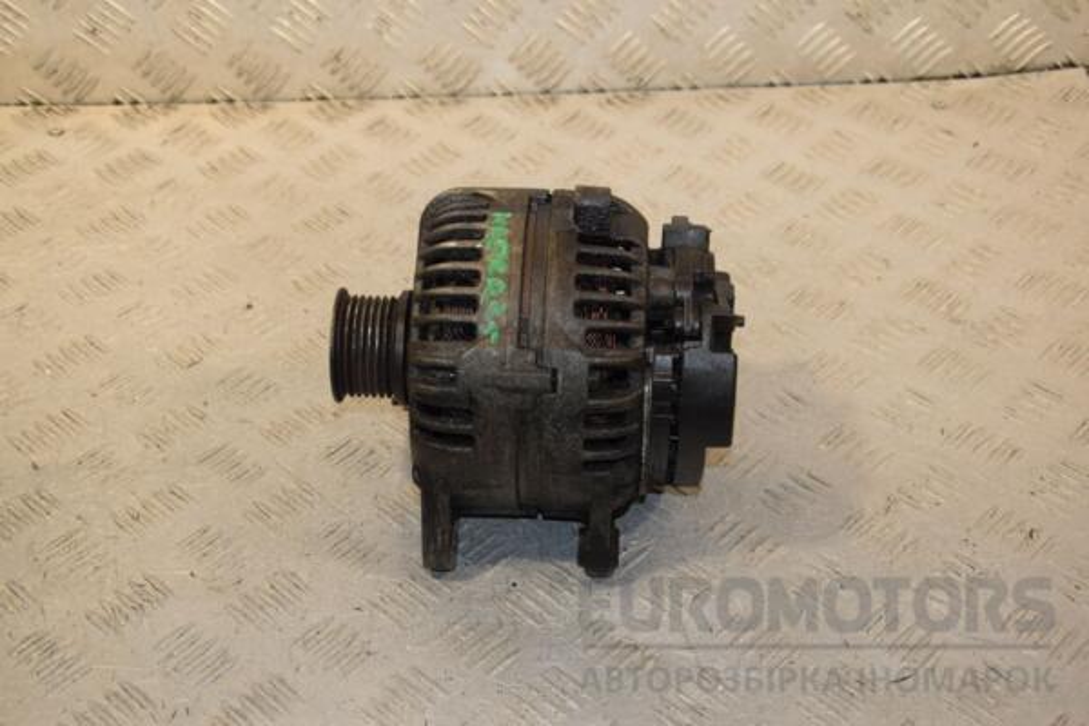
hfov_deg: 35.1
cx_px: 544
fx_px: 1724
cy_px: 363
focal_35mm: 57
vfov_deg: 23.8
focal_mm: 38
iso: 800
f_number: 6.3
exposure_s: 1/200
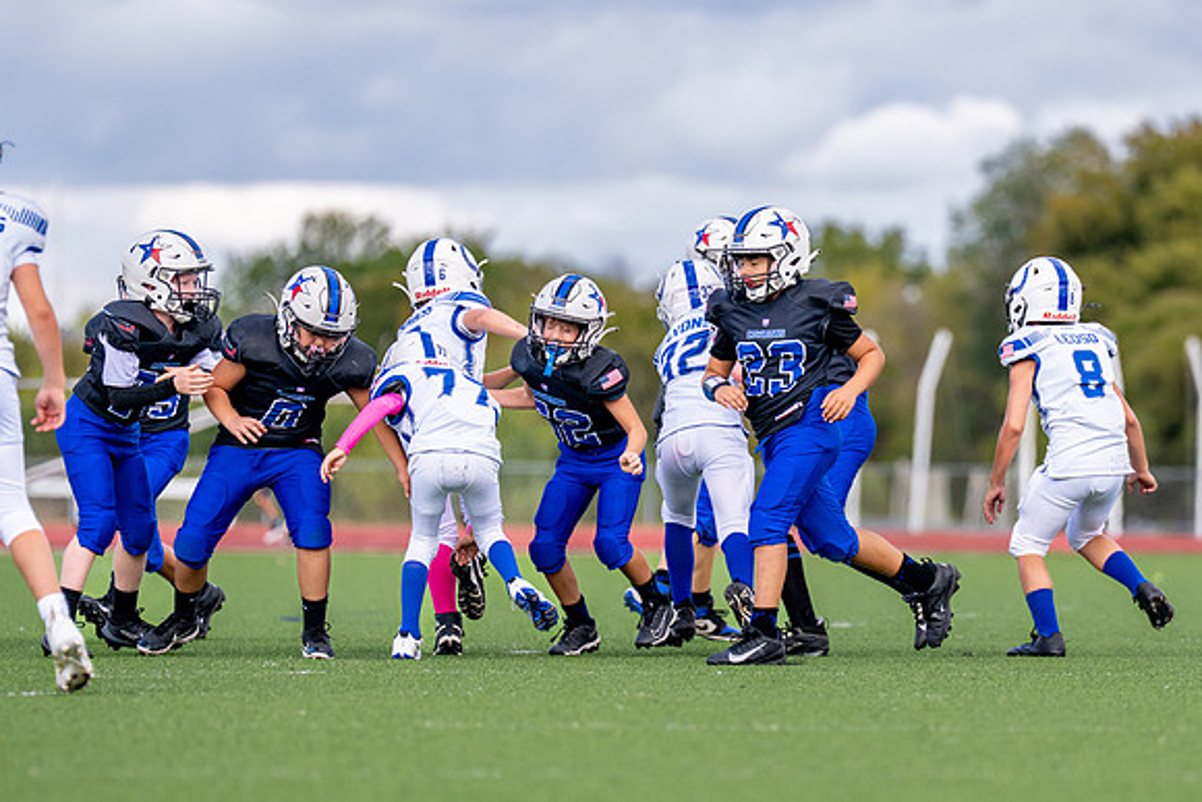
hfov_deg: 5.3
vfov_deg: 3.5
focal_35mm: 389
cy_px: 463
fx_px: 12983
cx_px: 878
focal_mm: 200
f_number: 2.8
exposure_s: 1/3200
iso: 250
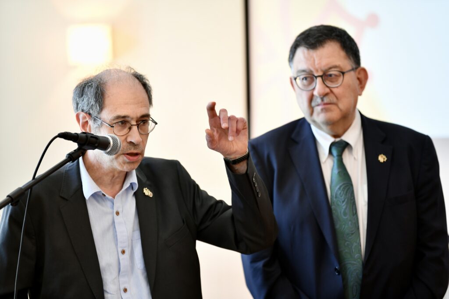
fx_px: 2245
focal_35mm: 180
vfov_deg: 7.6
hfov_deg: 11.4
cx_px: 224
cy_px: 150
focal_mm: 180
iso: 1250
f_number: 2.8
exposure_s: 1/250
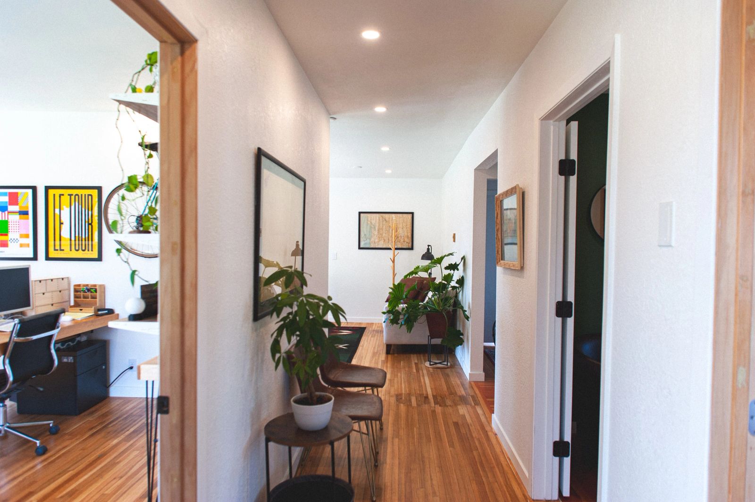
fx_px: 503
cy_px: 251
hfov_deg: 73.8
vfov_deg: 53.1
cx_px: 378
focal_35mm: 24
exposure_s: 1/60
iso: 320
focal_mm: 24
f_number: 4
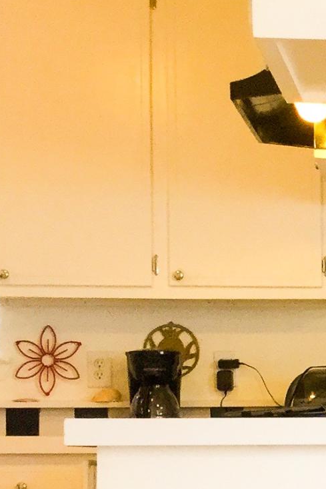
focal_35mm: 132
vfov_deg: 15.3
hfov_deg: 9.6
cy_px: 449
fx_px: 1792
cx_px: 665
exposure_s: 1/30
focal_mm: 3.3
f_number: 2.4
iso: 50
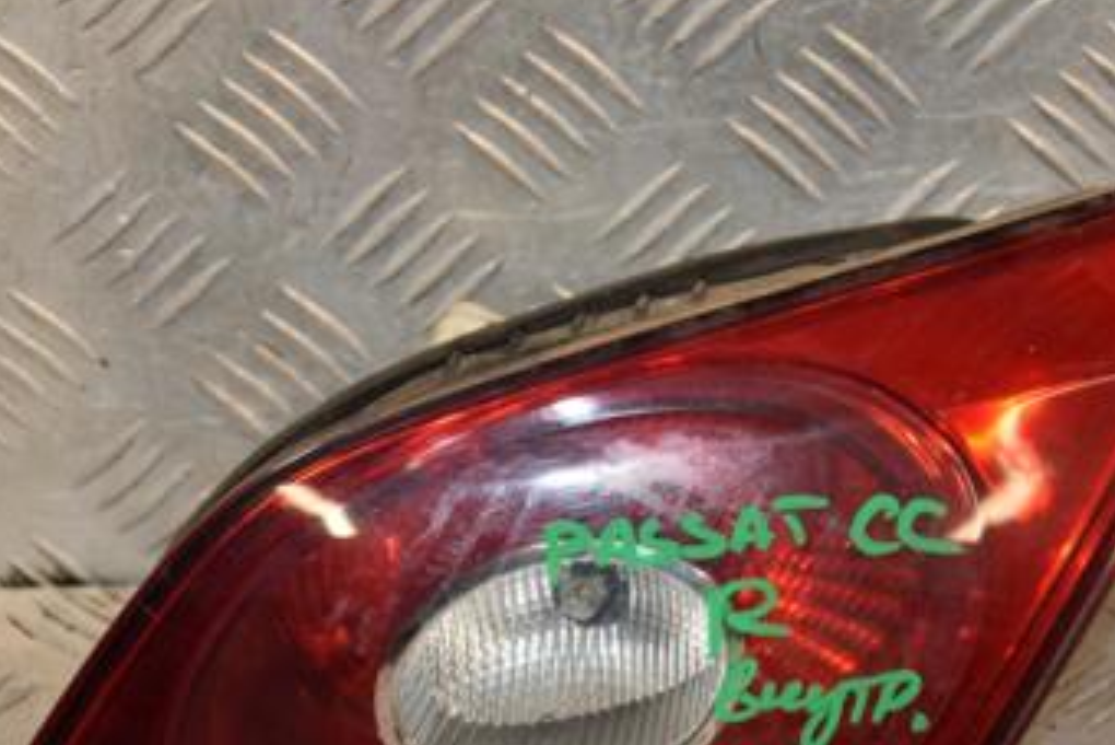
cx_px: 649
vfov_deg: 8.4
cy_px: 512
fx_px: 5081
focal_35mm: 164
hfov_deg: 12.5
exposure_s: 1/160
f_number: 5.3
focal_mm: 62
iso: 800
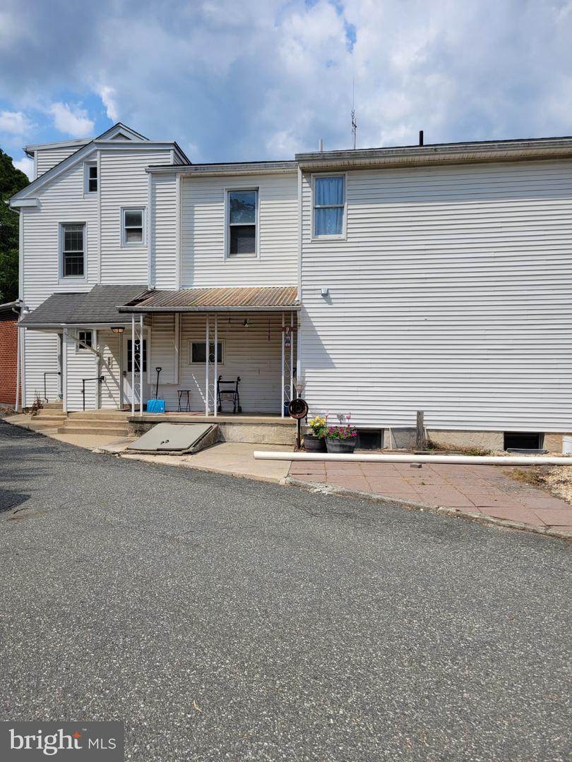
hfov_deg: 53.1
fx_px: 573
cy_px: 381
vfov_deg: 67.3
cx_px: 286
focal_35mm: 26
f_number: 1.8
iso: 40
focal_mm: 5.4
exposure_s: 1/3455
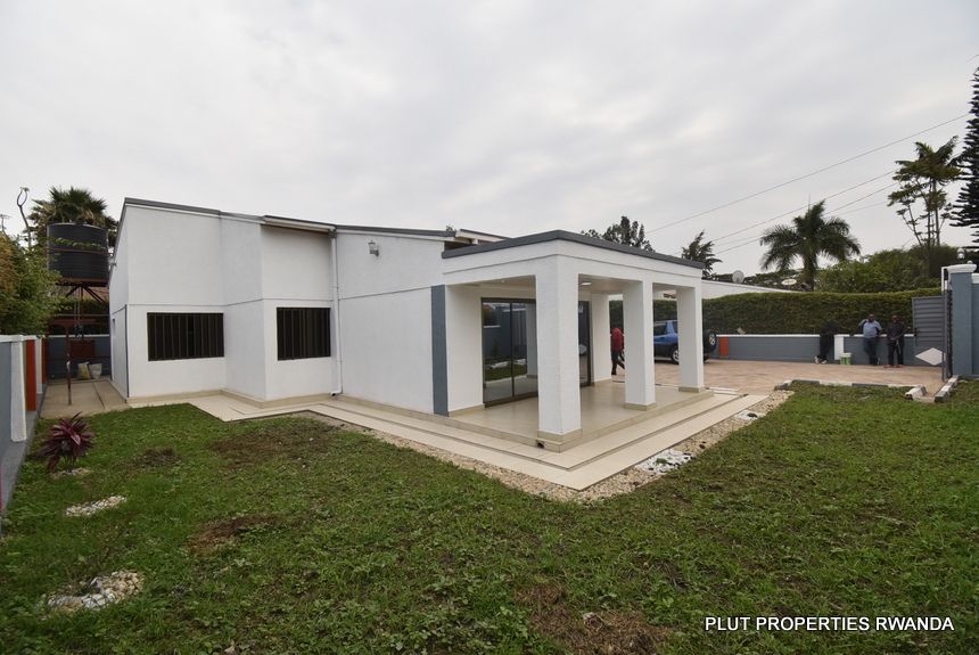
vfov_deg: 77.4
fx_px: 408
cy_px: 328
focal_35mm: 15
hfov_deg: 100.3
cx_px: 490
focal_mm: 10
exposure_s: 1/800
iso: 500
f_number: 8
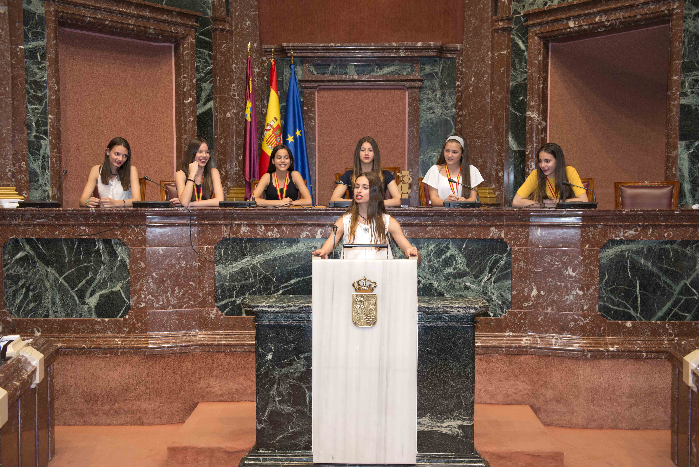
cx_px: 350
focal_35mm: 38
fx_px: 738
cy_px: 234
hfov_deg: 50.7
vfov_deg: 35.1
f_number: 3.5
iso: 1600
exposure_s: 1/125
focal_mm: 38
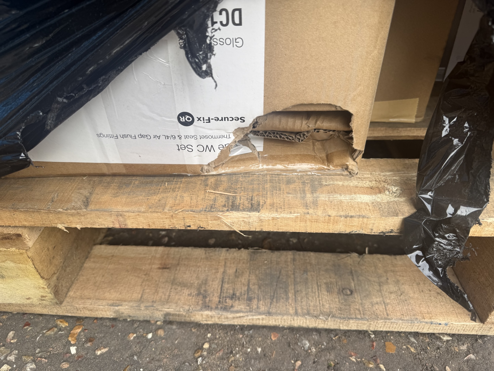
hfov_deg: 71.6
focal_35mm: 24
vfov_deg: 56.8
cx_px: 247
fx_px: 343
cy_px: 186
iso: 80
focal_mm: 6.76
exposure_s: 1/351
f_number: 1.78
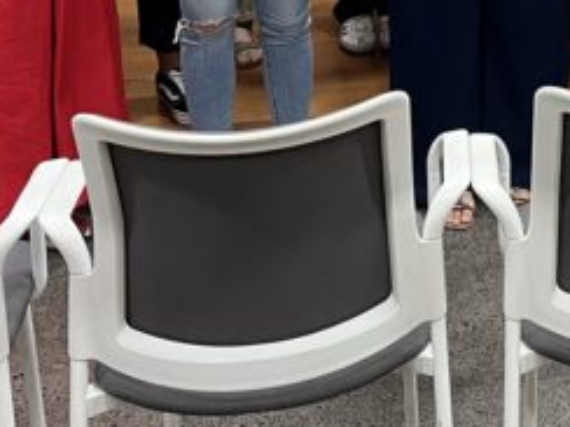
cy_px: -173
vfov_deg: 16.7
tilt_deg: -12.6
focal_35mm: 82
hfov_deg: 21.9
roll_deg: -0.3
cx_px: 701
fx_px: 1350
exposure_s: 1/50
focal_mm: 5.1
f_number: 1.6
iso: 160
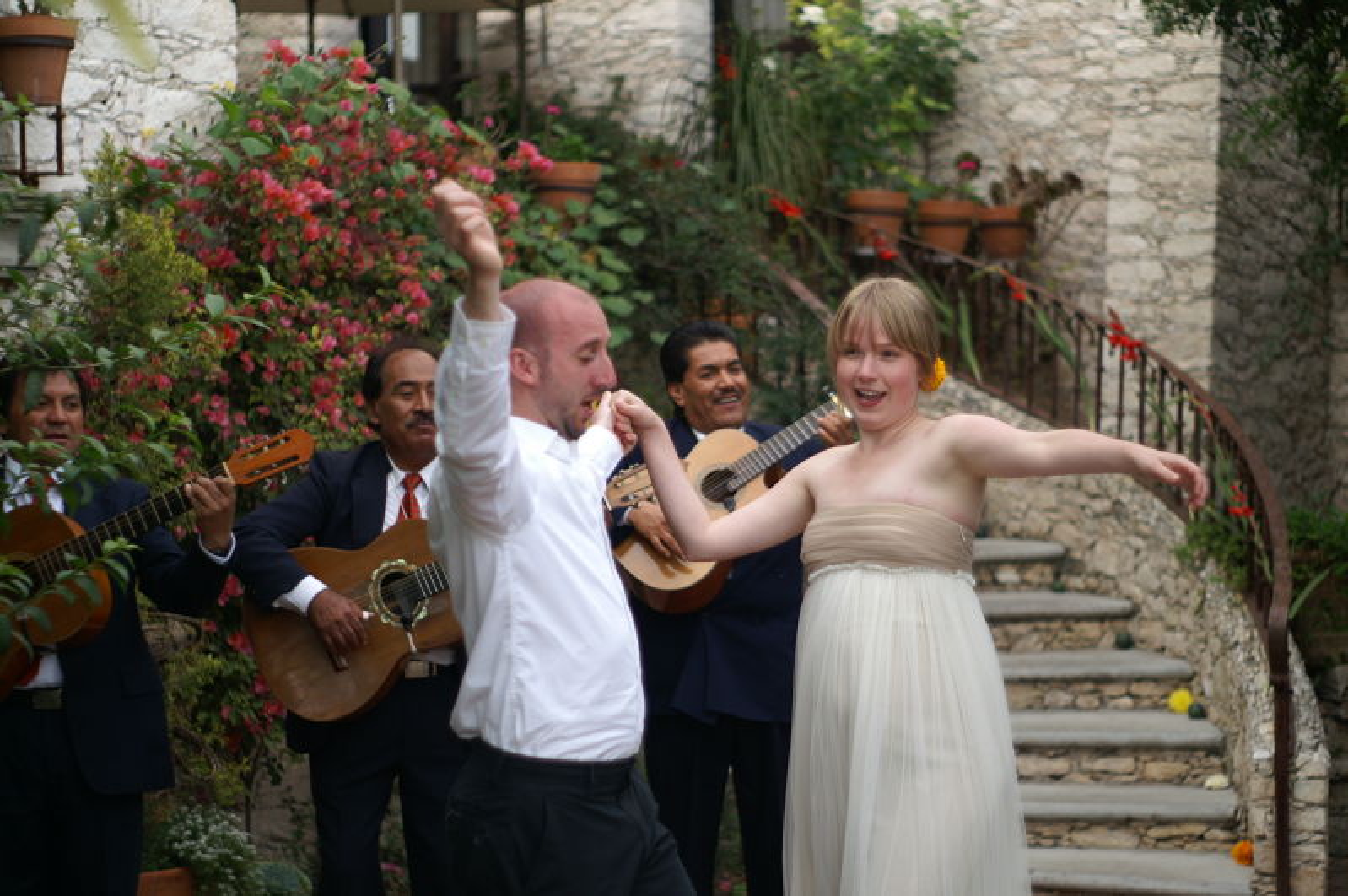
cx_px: 674
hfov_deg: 27.0
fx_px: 2805
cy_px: 448
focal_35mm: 75
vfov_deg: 18.1
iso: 100
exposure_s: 1/750
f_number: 1.7
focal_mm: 50
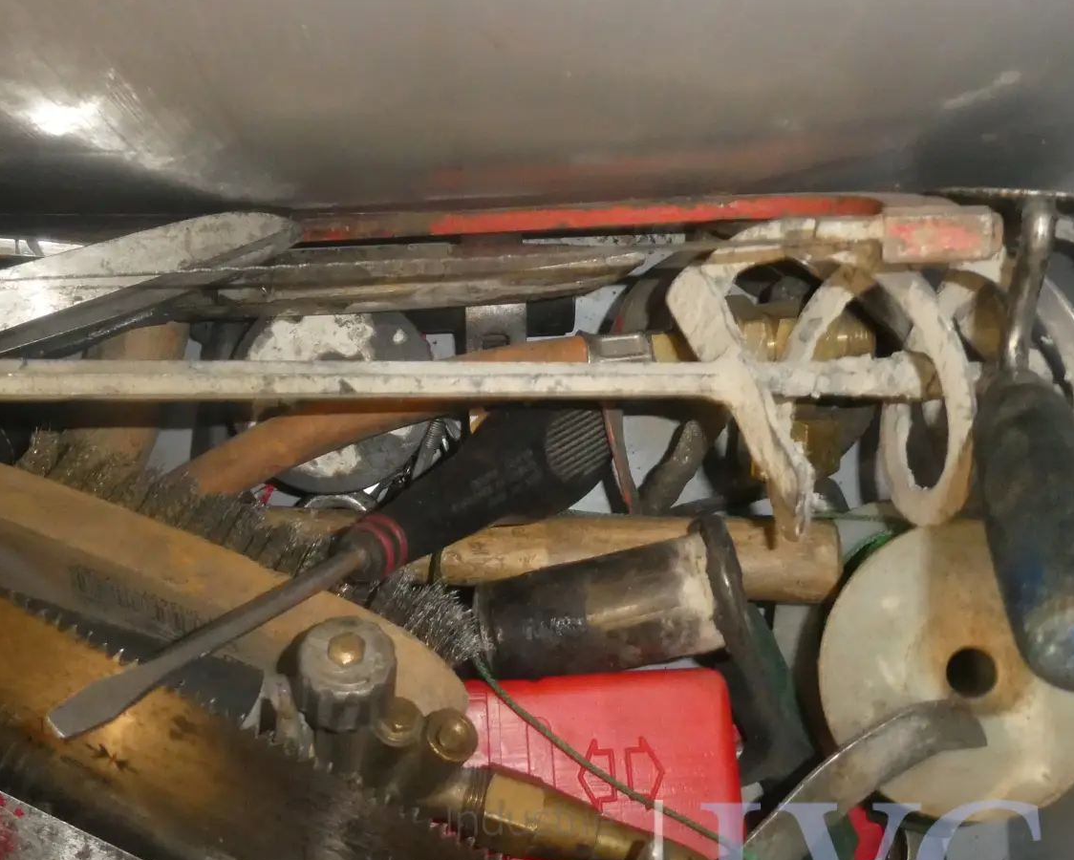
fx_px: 1272
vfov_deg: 37.3
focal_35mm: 40
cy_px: 392
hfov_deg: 45.8
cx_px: 503
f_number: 3.3
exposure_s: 1/60
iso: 800
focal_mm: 4.3
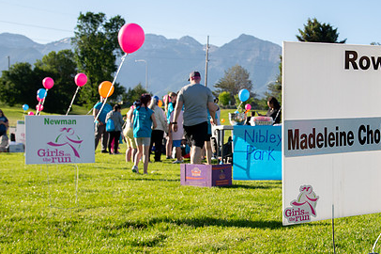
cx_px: 279
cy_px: 136
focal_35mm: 70
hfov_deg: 28.5
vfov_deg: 19.4
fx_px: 740
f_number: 9
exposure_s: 1/400
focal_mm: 44
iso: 500
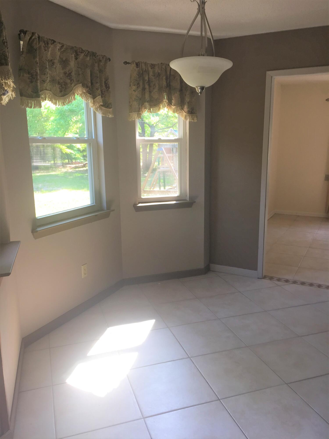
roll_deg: +0.4
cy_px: 220
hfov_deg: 48.2
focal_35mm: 29
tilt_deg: -11.6
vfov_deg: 61.7
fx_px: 367
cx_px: 164
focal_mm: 4.15
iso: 32
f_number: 2.2
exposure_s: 1/40
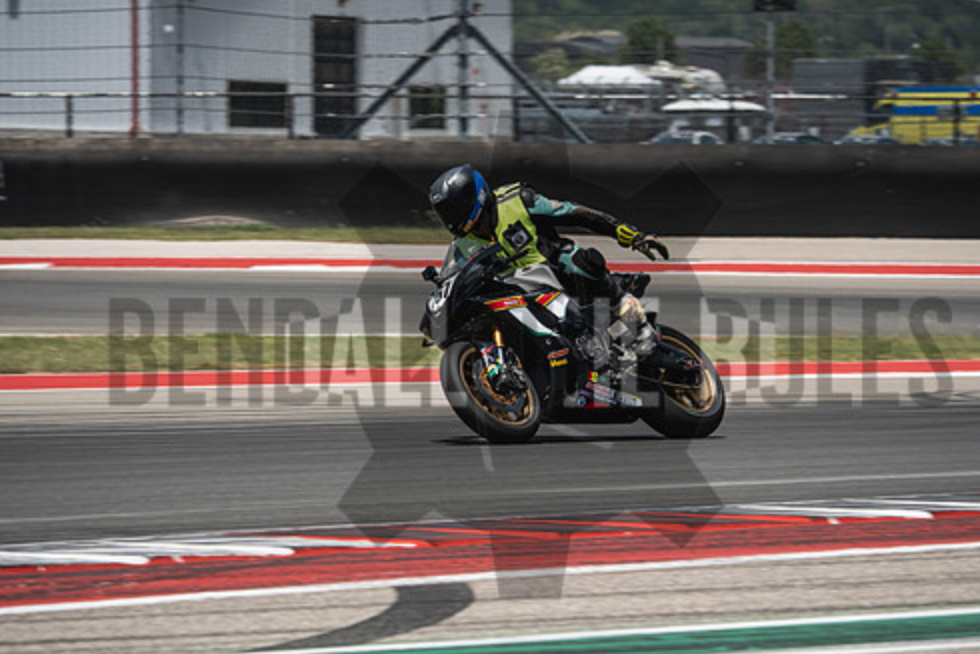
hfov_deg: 5.8
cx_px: 530
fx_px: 9666
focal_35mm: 355
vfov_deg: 3.9
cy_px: 355
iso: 160
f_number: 7.1
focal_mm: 200
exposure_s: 1/400
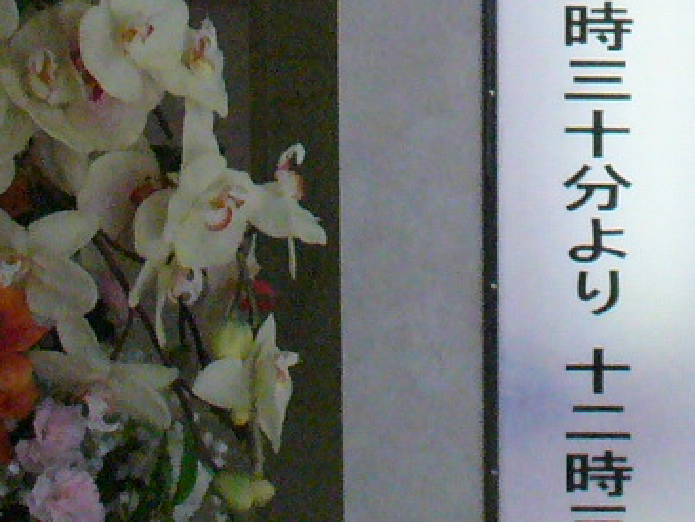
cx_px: 779
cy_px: -440
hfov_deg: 12.0
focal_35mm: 162
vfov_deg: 8.8
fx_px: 3254
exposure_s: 1/80
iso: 400
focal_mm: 6.1
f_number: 2.8
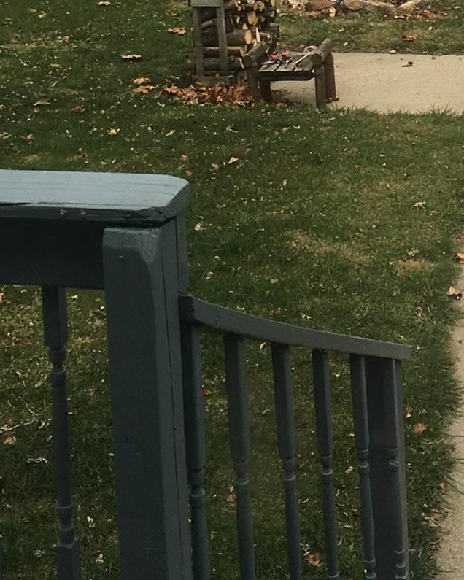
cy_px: -117
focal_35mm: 82
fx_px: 1408
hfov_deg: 18.5
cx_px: 398
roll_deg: +1.9
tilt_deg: -5.6
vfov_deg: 21.6
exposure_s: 1/549
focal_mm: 4.15
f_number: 2.2
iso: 25
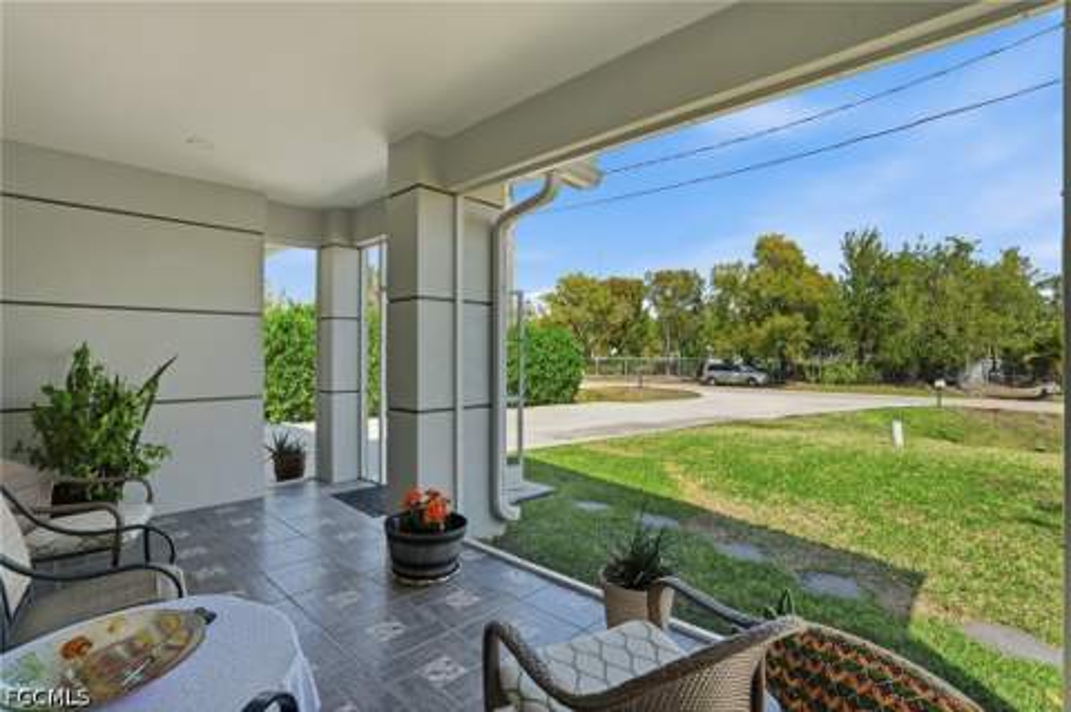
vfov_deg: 73.6
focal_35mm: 16
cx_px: 536
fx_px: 476
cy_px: 356
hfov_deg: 96.8
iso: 400
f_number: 9
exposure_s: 1/1250
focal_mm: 16
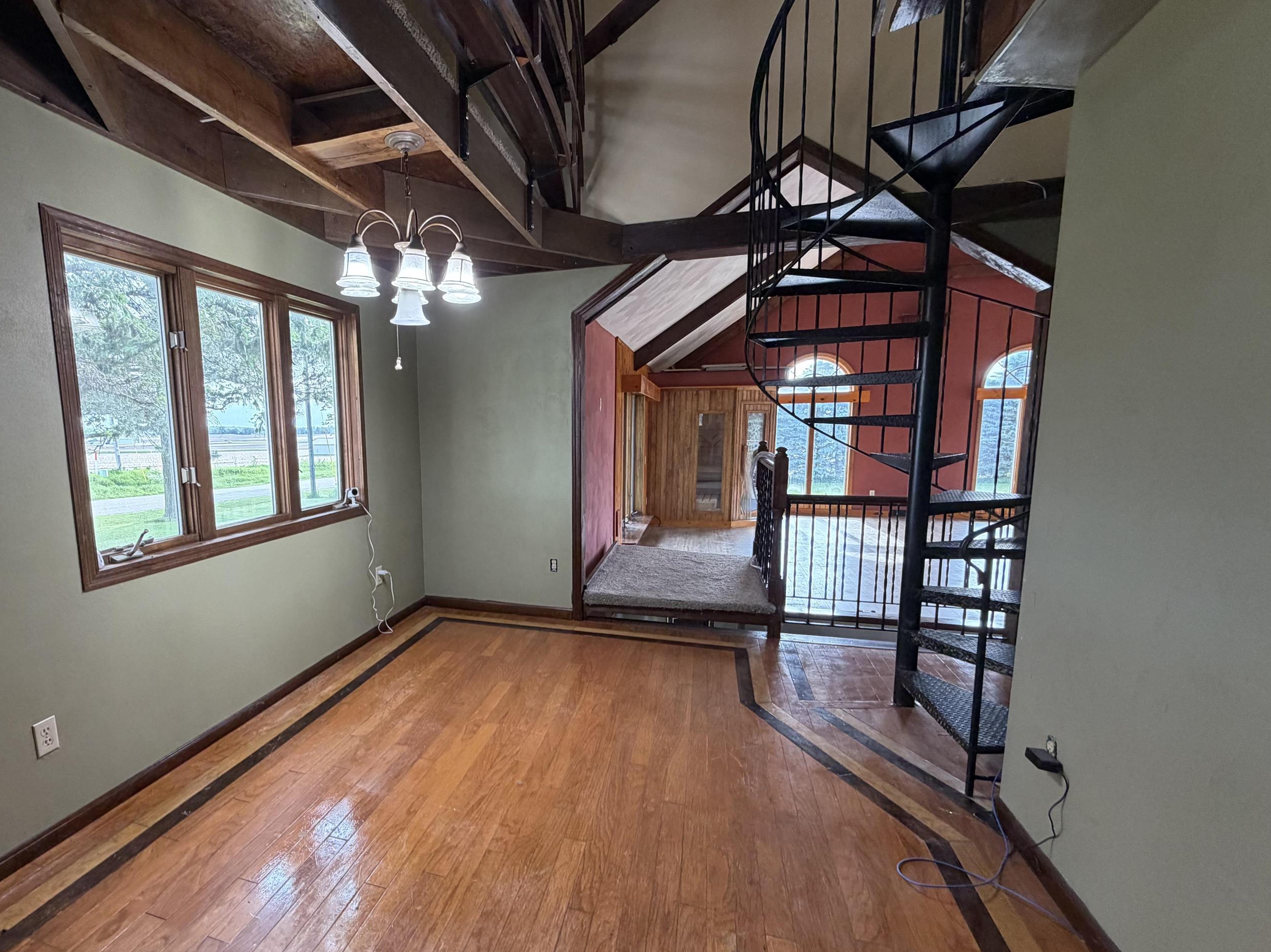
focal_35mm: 17
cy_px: 513
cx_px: 503
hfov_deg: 89.8
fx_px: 624
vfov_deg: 74.6
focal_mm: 2.22
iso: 200
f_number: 2.2
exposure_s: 1/60
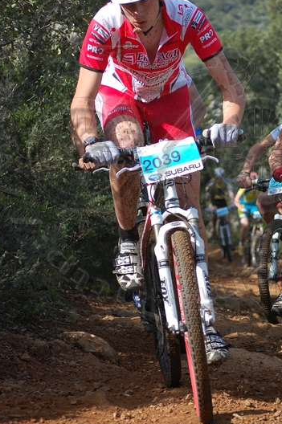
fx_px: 1872
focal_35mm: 159
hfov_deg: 8.6
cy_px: 134
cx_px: 168
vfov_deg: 12.9
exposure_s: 1/1000
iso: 280
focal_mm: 70
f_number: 4.2
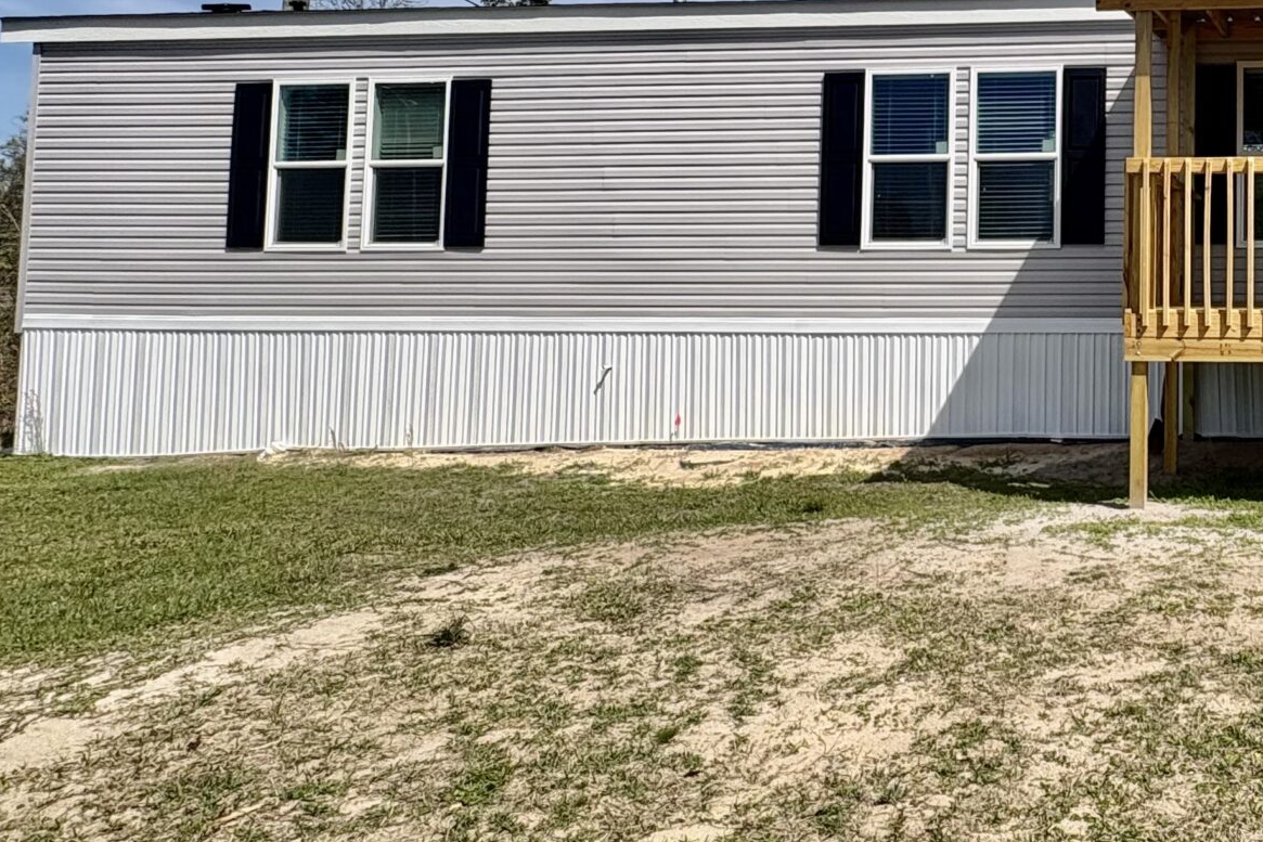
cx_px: 1238
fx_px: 1123
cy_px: 215
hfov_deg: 49.1
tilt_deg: +4.0
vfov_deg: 40.0
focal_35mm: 32
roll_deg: +0.0
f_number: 2.2
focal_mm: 2.22
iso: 50
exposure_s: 1/2770
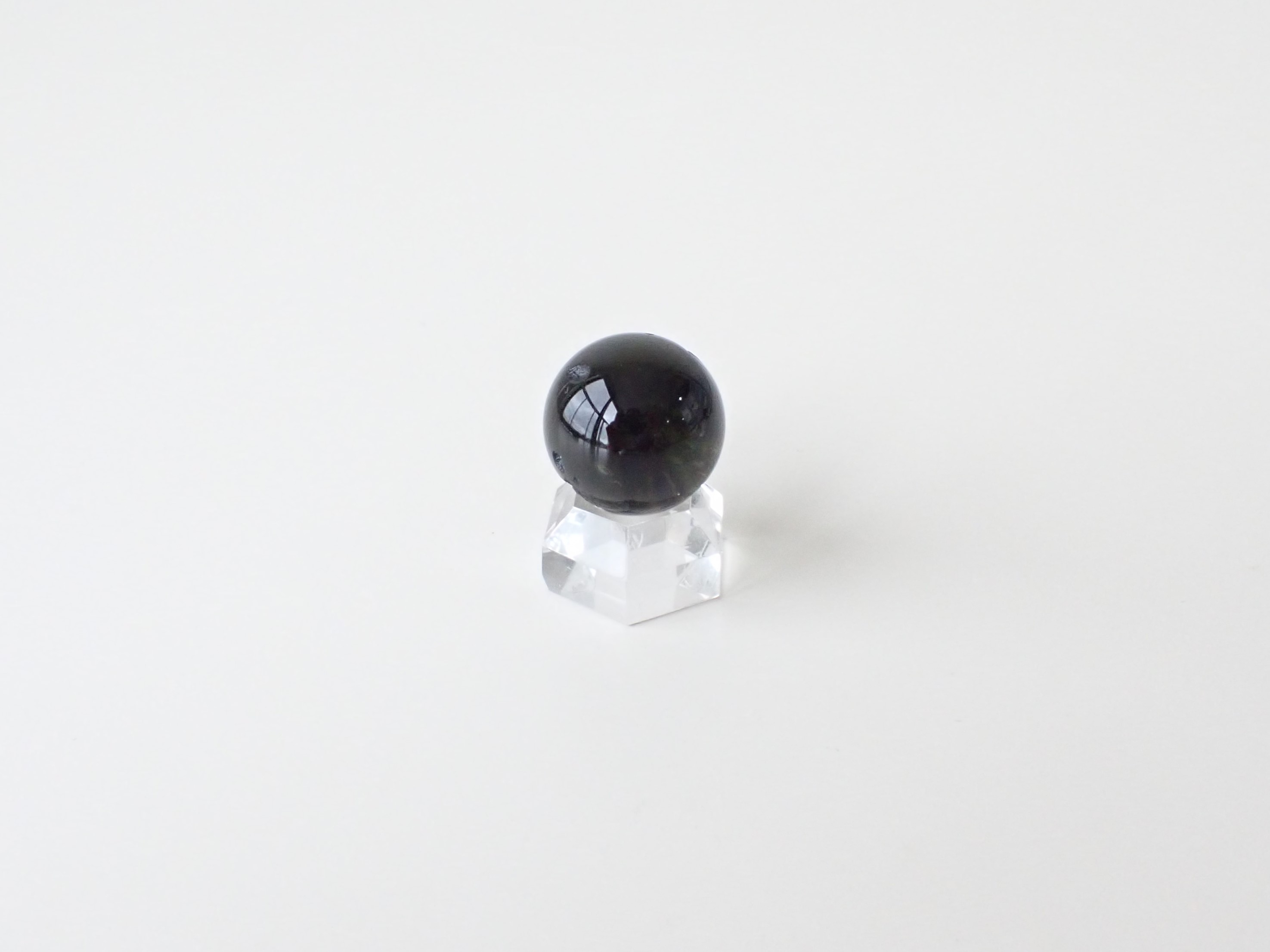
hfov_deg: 60.0
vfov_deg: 46.8
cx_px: 635
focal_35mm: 30
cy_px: 476
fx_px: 1101
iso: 640
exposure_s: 1/125
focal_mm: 5.4
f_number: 3.2
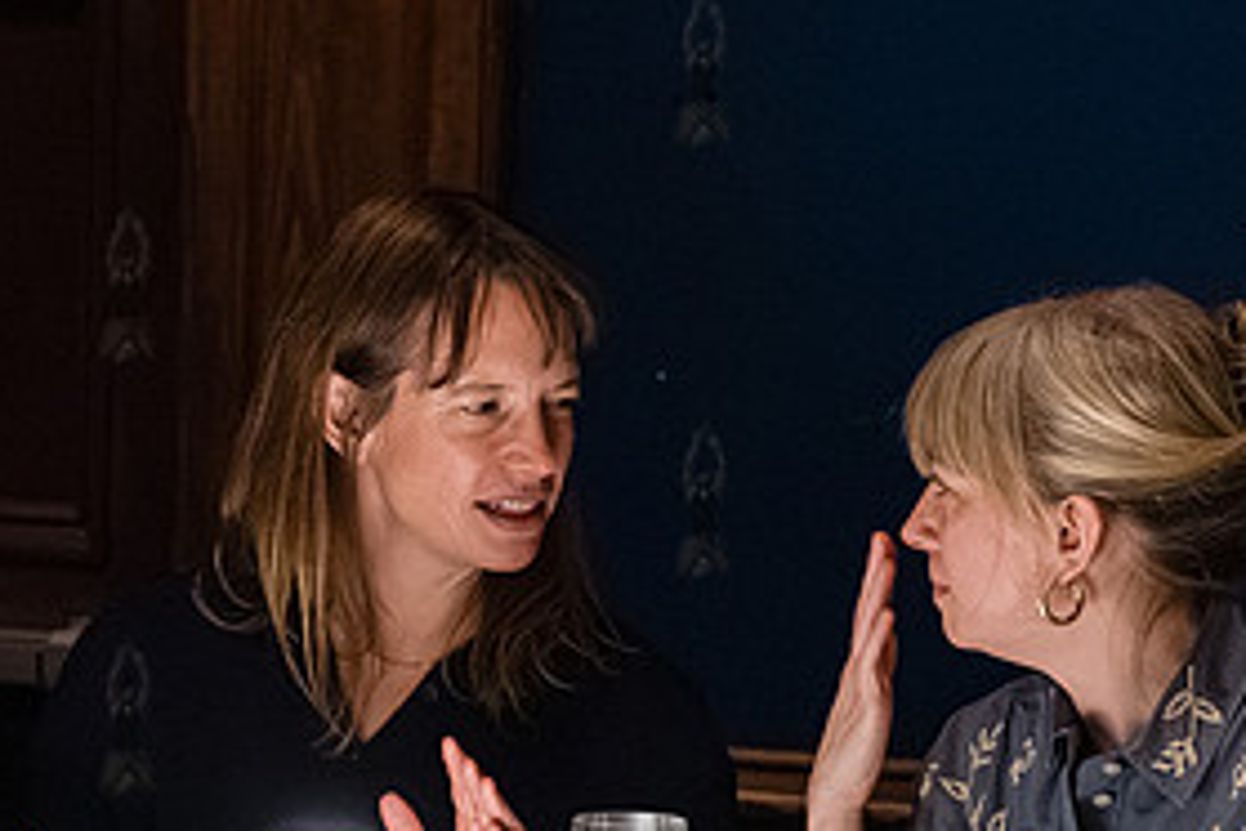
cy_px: 389
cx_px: 733
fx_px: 8098
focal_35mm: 234
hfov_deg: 8.8
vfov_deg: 5.9
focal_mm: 100
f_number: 2.8
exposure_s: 1/160
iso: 12800
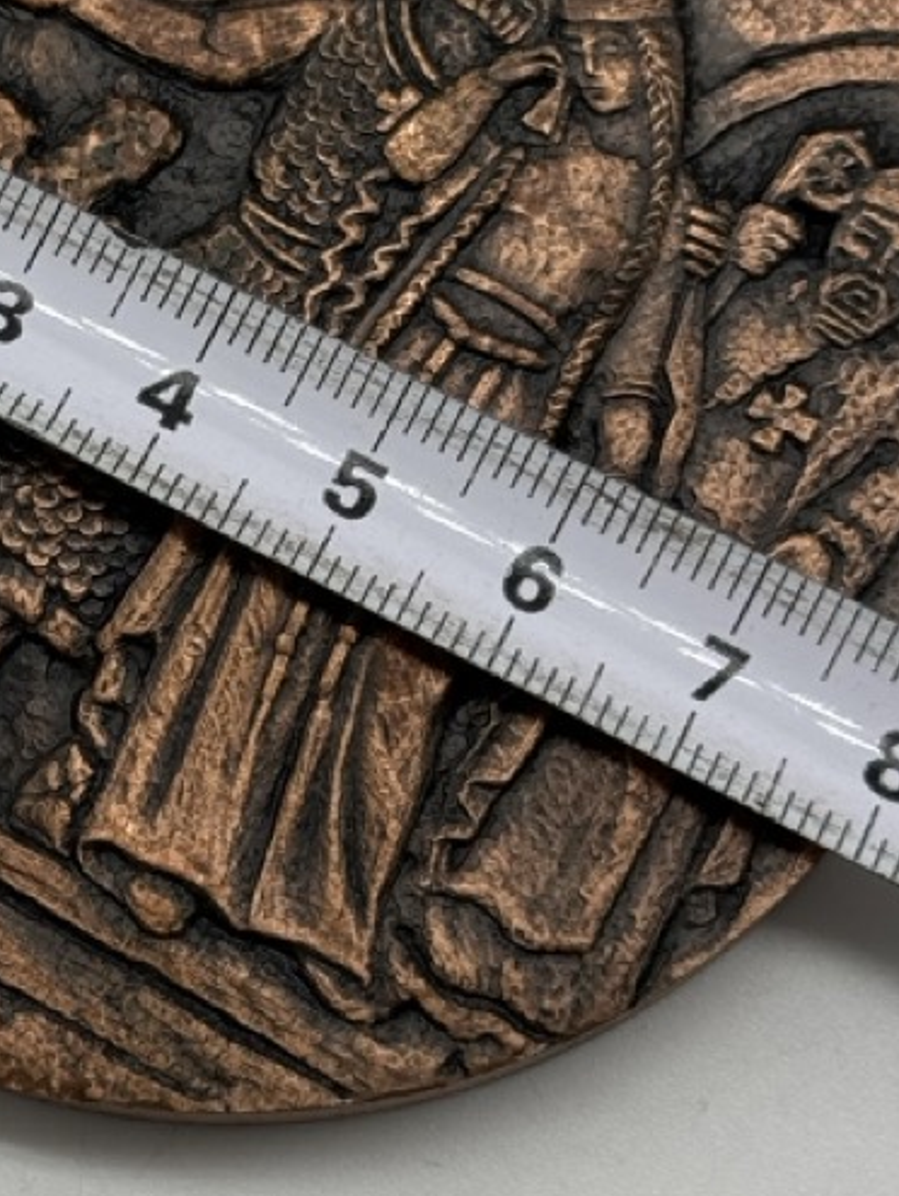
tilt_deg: -74.1
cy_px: 304
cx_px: 92
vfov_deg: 15.8
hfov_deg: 11.9
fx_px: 4288
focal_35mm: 124
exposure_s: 1/651
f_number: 1.78
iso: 64
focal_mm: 6.76
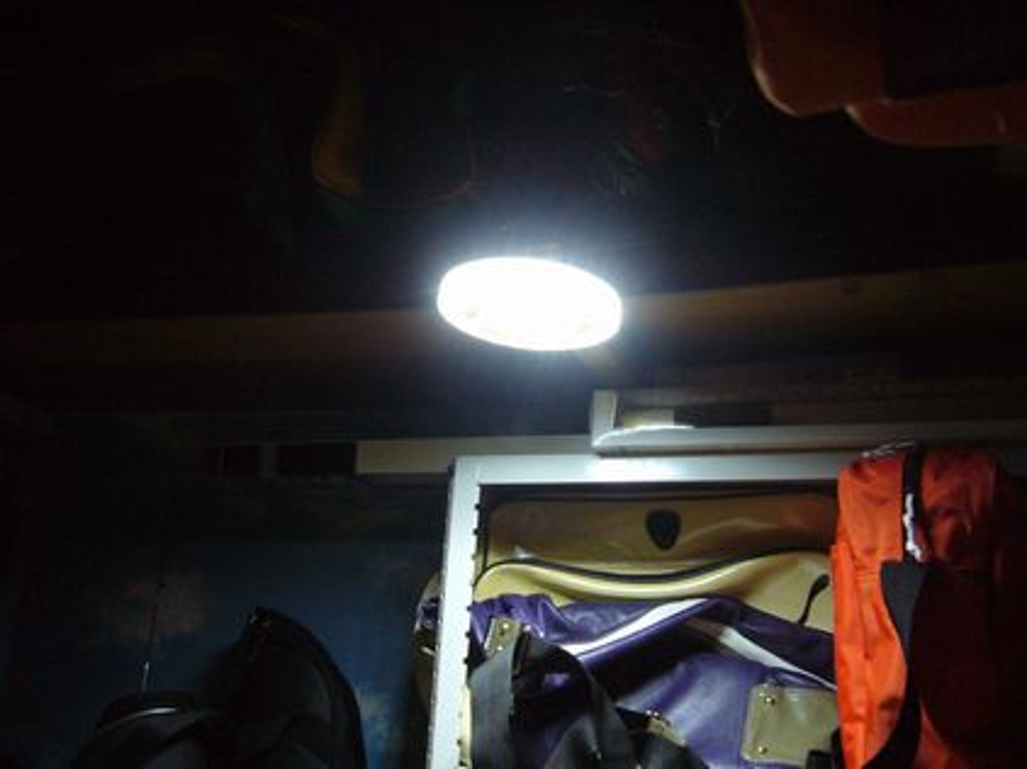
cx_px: 514
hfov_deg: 52.7
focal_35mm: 35
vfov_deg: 40.7
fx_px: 1038
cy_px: 384
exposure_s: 1/8
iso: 200
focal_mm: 5.8
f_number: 2.8
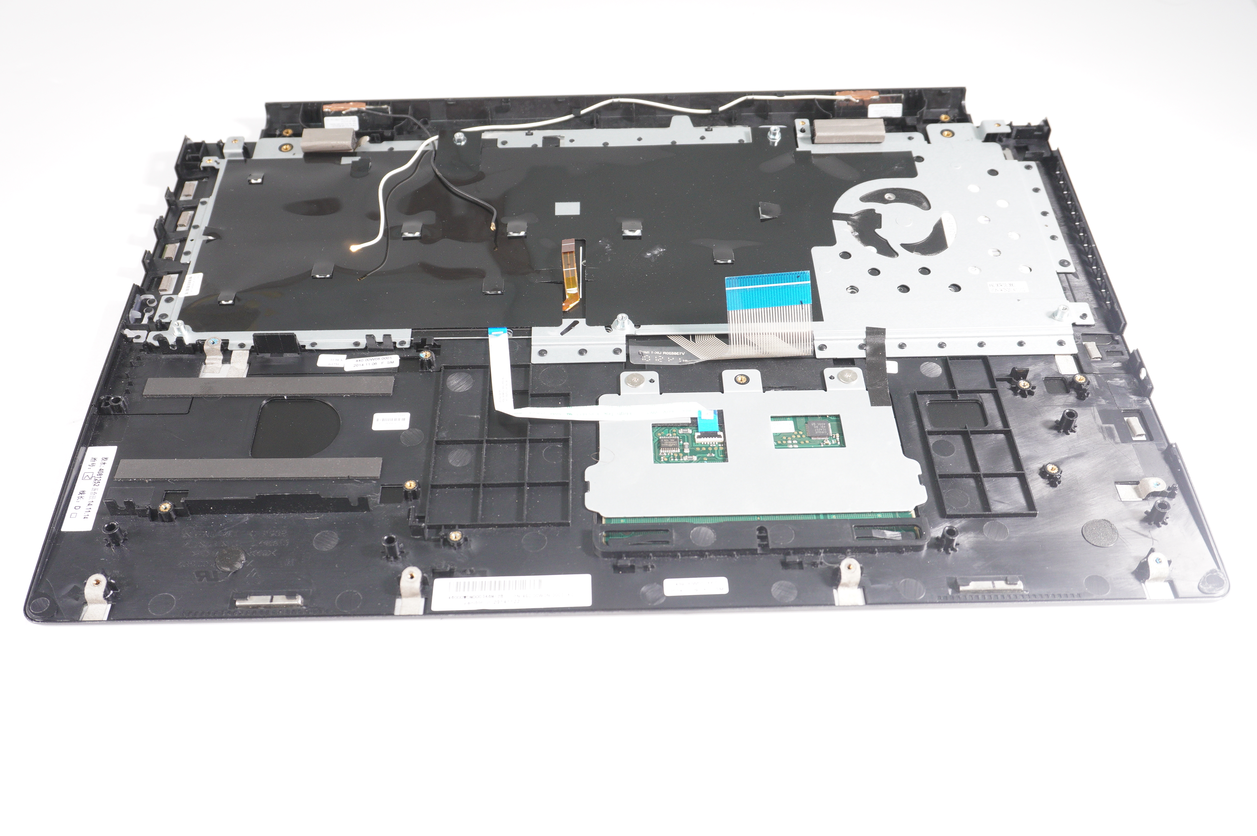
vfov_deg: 39.9
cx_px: 628
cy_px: 418
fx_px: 1151
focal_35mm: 33
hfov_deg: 57.3
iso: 640
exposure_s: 1/30
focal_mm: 22
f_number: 5.6
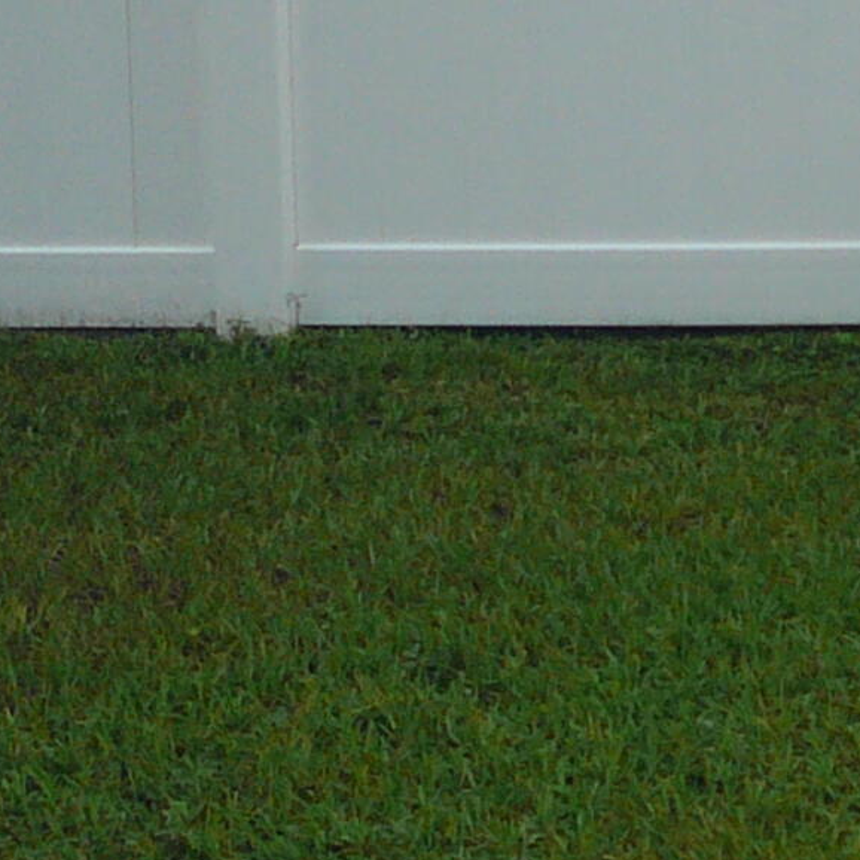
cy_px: -167
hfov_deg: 11.6
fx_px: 3851
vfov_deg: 12.5
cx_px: 1632
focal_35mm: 137
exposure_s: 1/60
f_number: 2.8
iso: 80
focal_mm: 5.2
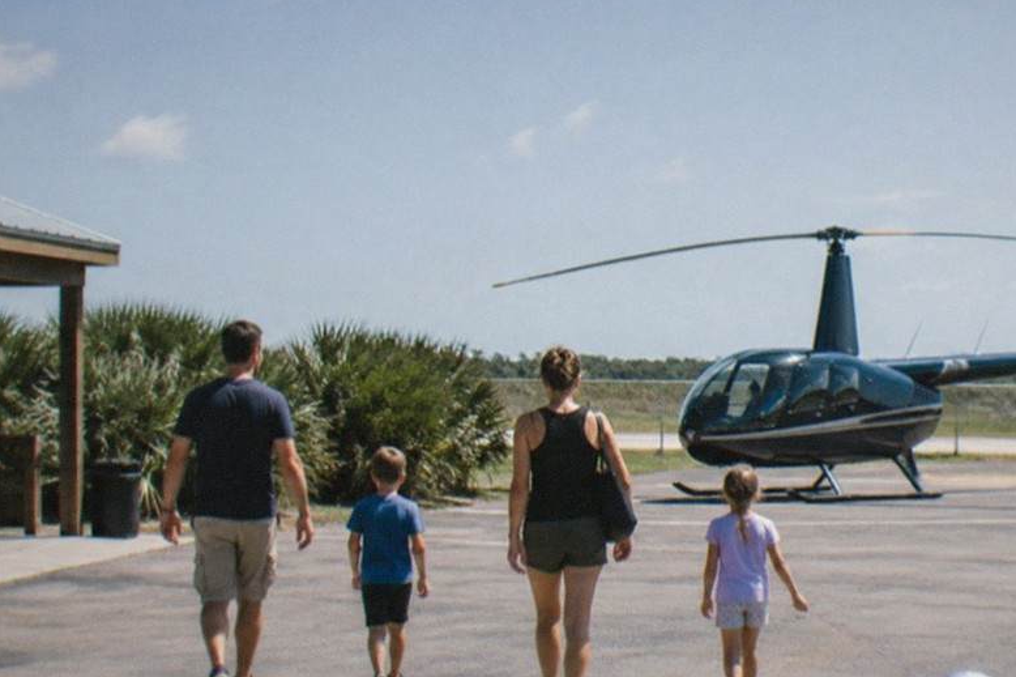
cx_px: 649
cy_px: 403
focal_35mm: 36
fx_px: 1016
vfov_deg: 36.7
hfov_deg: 52.5
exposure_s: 1/1250
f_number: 4.5
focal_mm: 28
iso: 160
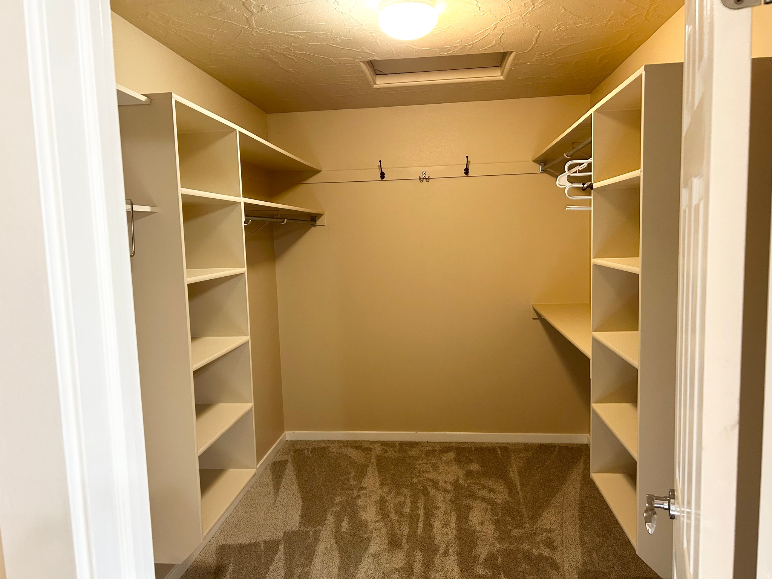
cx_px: 386
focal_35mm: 26
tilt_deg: -5.8
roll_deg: +2.1
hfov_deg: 67.3
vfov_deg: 53.1
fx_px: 580
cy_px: 290
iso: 200
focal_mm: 5.7
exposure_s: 1/60
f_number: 1.5
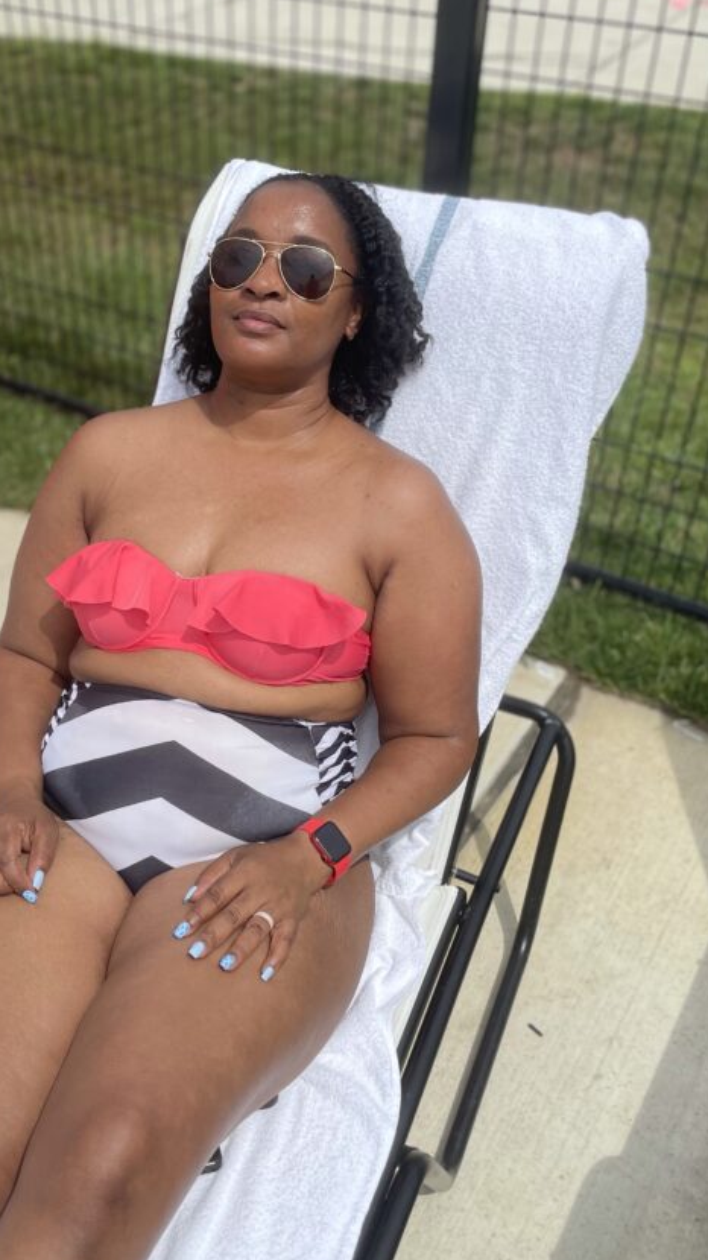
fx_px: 1169
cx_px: 231
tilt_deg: -39.0
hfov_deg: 33.4
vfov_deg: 56.6
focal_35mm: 35
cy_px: 619
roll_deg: +1.7
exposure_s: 1/5814
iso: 32
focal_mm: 4.2
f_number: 1.6
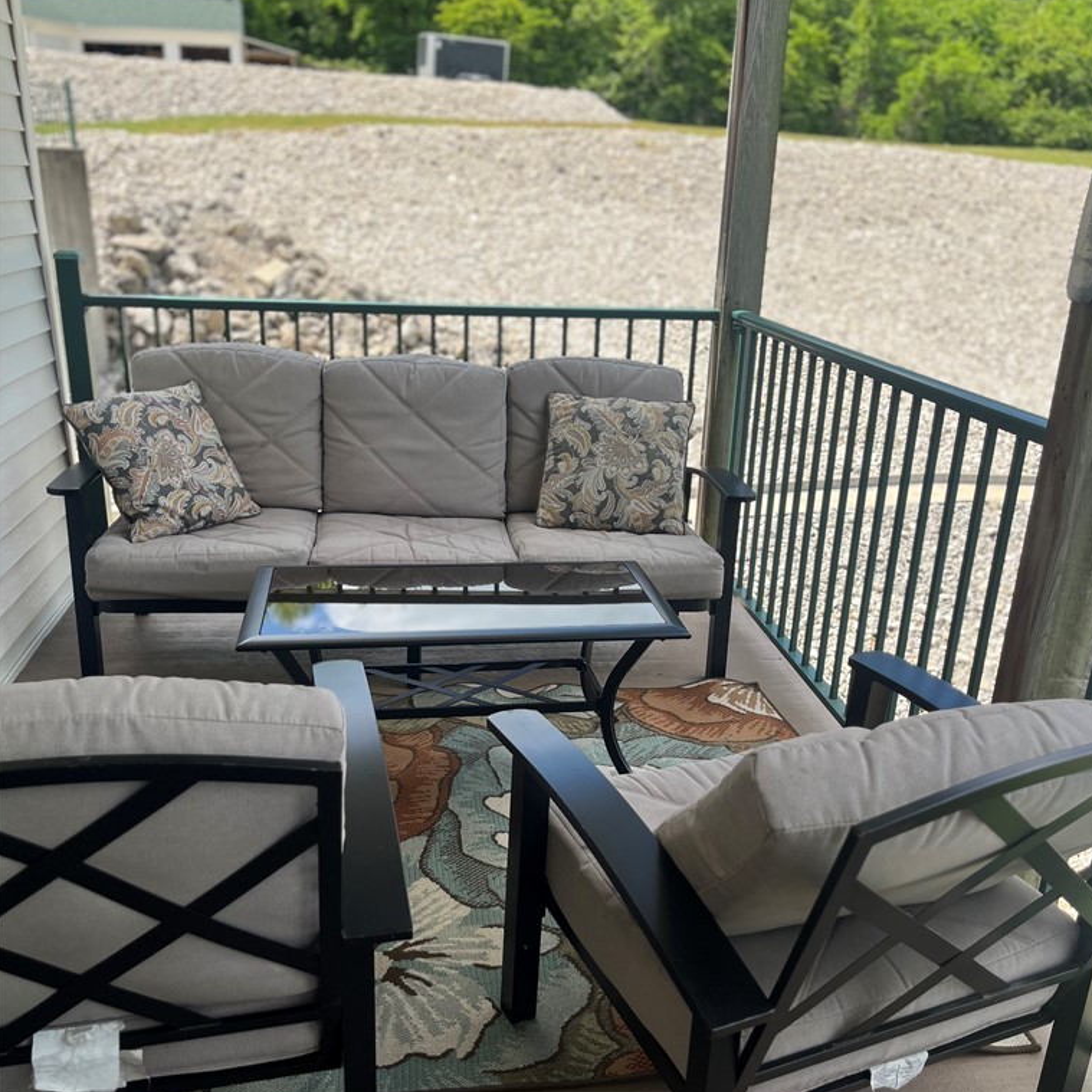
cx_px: 548
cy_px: 604
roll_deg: -2.7
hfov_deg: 52.5
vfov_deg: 52.4
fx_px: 1106
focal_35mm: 31
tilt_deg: -20.5
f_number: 1.6
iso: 50
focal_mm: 5.1
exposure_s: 1/1862
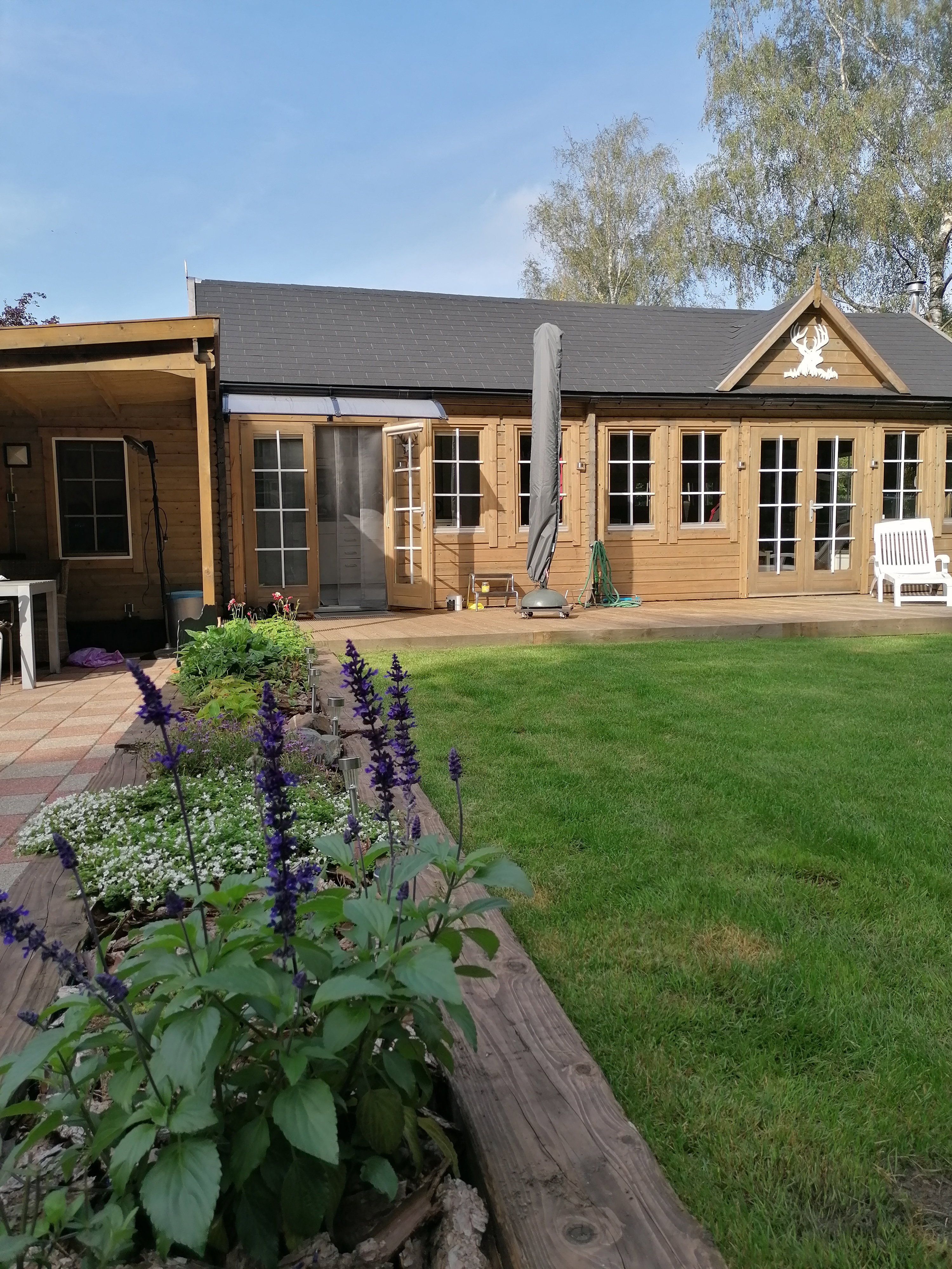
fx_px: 990
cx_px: 476
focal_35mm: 27
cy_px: 634
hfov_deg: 51.4
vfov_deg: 65.3
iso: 50
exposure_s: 1/1010
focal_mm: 4.75
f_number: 1.8
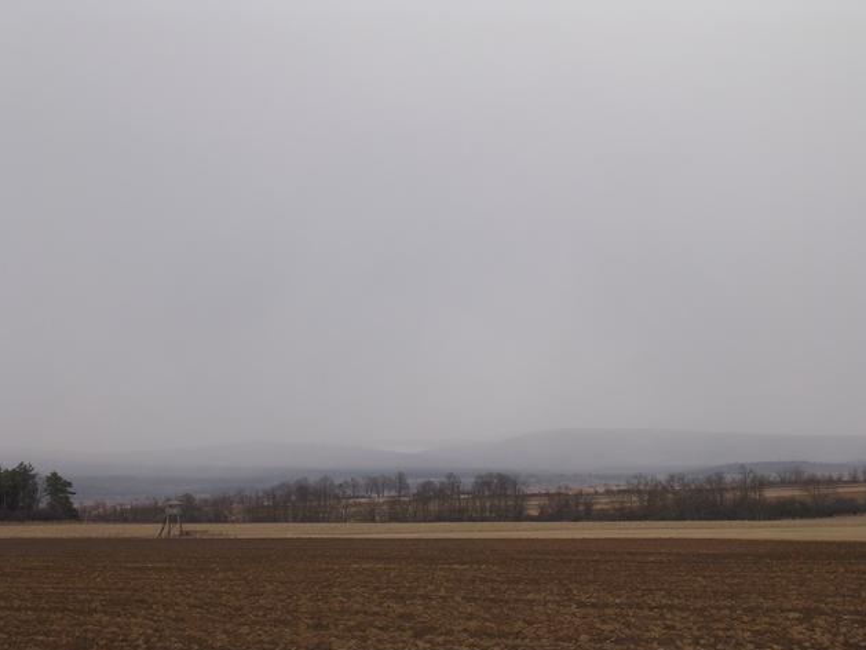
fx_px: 2928
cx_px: 439
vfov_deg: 12.7
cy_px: 329
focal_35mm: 117
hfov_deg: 16.8
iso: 100
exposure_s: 1/168
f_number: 4.9
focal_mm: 17.4
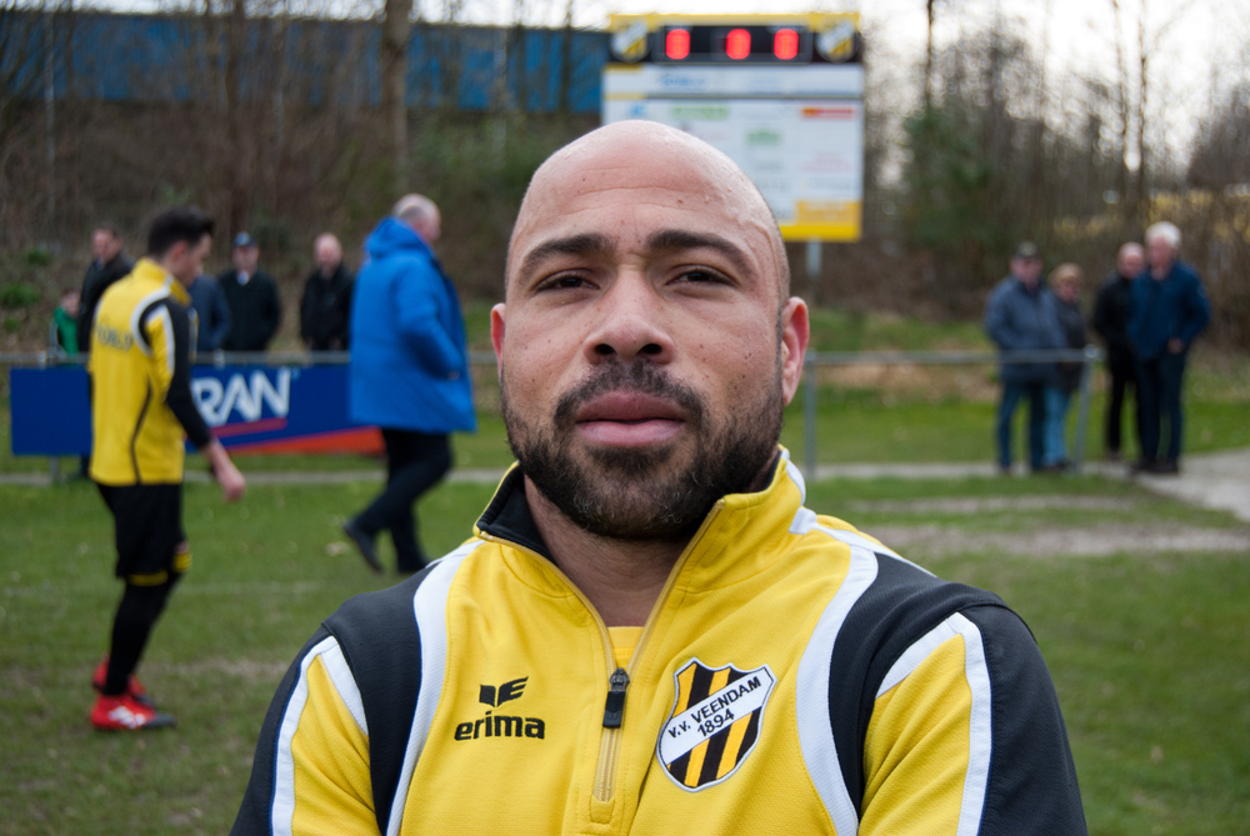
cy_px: 418
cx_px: 625
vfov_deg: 25.8
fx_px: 1825
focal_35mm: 52
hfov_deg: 37.8
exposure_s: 1/400
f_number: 4.8
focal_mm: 35
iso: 200
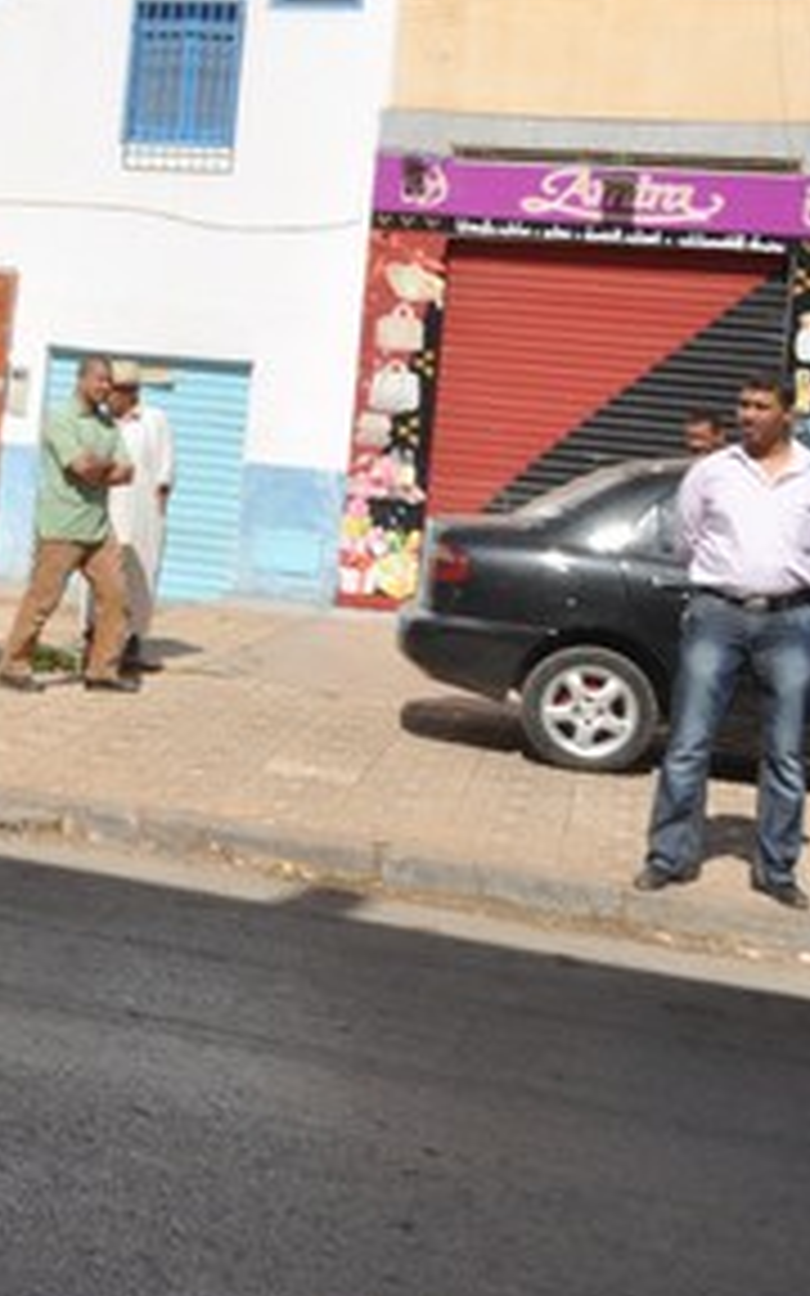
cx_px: -482
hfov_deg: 18.3
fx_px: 2155
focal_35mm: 61
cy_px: 376
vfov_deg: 33.0
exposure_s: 1/200
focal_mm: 18
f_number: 14
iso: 200
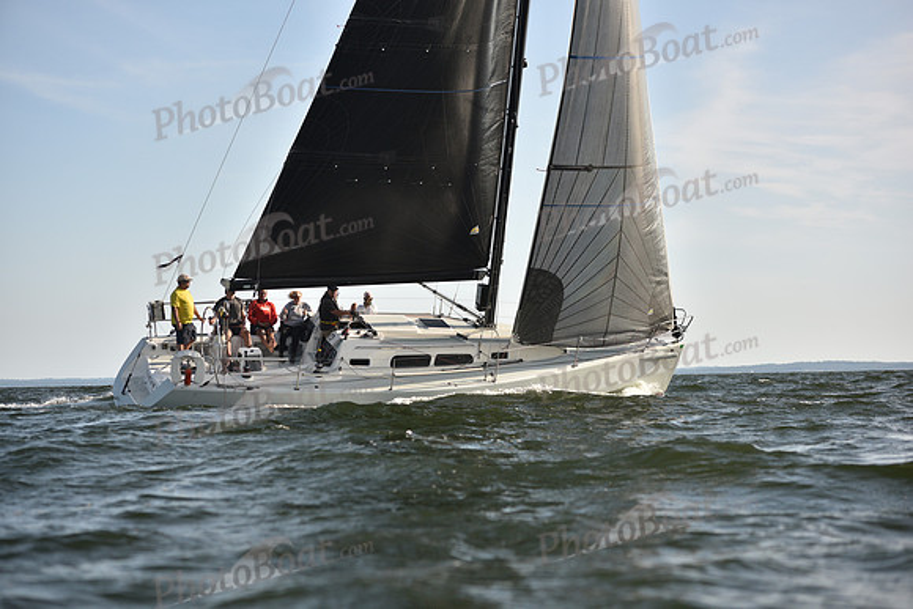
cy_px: 304
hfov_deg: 28.8
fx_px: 1776
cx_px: 456
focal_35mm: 70
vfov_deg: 19.5
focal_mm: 70
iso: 250
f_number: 3.5
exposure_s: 1/1250
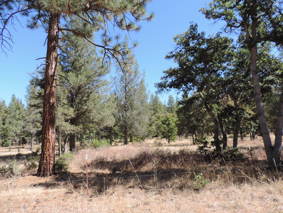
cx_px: 142
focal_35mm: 24
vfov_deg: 56.8
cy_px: 106
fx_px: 196
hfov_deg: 71.6
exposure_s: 1/400
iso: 80
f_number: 3
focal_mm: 4.3
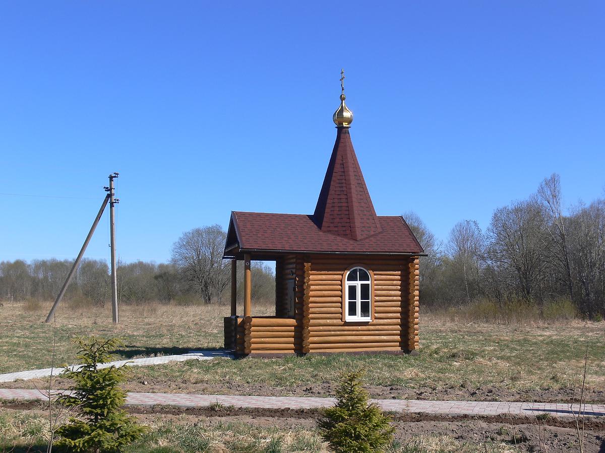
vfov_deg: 31.5
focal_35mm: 46
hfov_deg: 41.2
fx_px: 804
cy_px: 226
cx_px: 302
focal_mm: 9.7
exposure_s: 1/320
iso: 80
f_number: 5.6
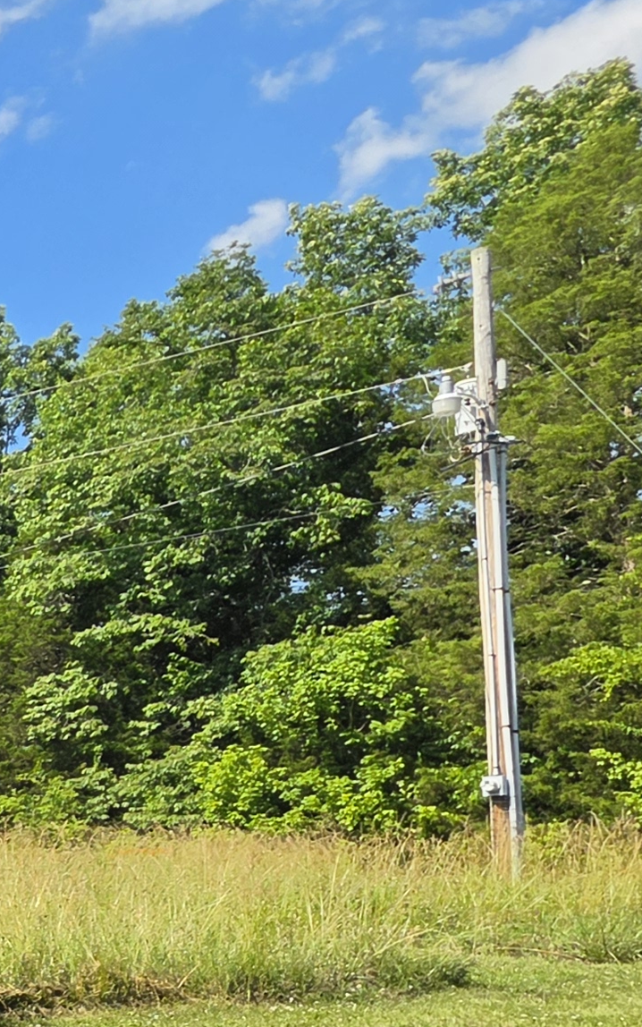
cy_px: 790
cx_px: -904
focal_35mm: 48
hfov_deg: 15.1
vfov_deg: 40.5
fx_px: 1343
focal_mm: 2.2
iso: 32
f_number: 1.9
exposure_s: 1/1804
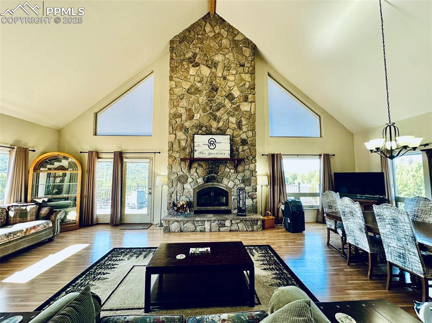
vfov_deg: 85.6
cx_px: 216
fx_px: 175
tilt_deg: +4.9
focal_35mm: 14
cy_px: 162
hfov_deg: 102.1
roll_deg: -0.2
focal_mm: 2.22
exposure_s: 1/120
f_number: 2.2
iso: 160
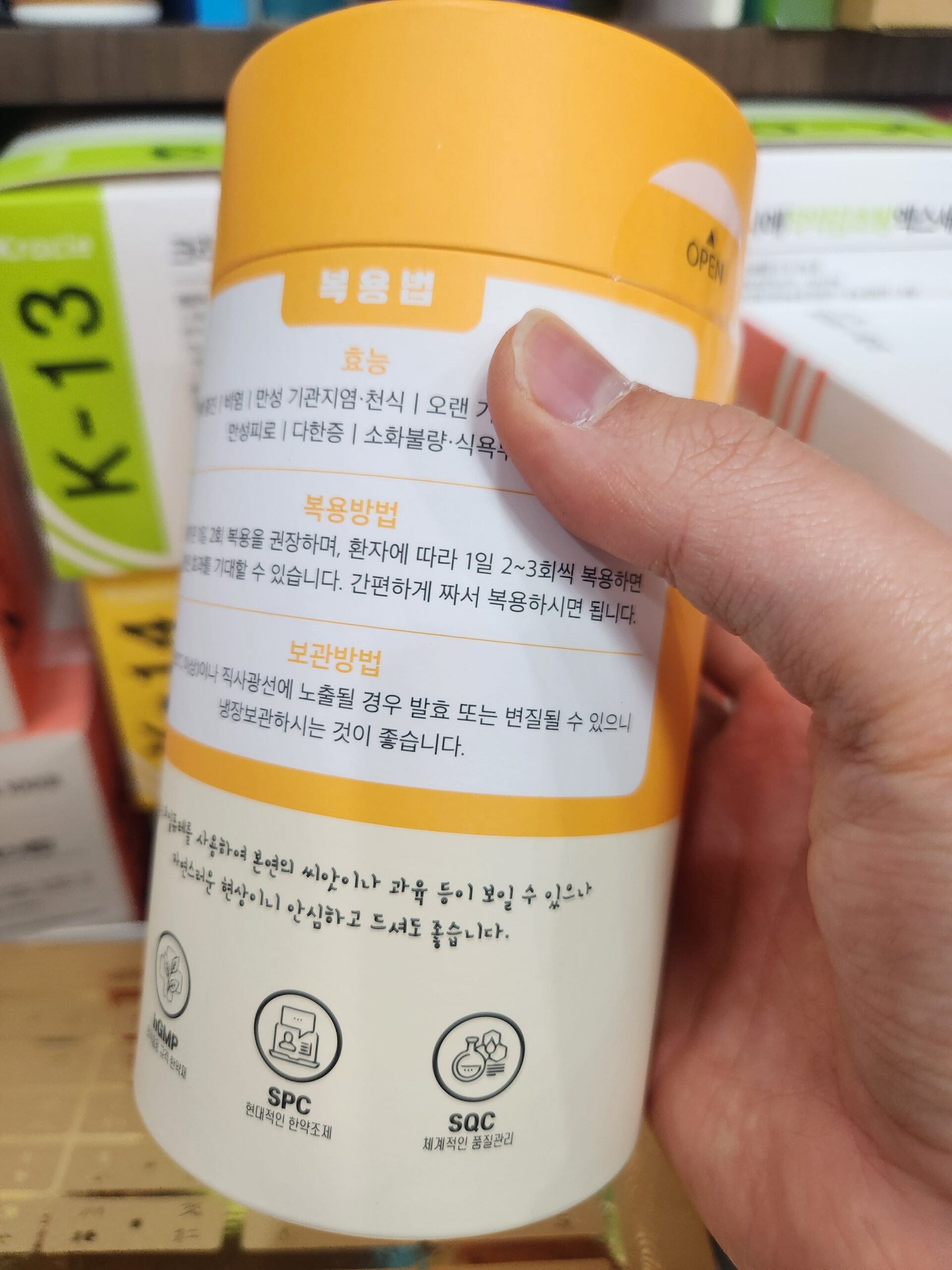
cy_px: 635
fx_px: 843
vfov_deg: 73.9
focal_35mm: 23
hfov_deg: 58.9
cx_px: 476
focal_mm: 5.4
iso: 320
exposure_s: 1/120
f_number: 1.8
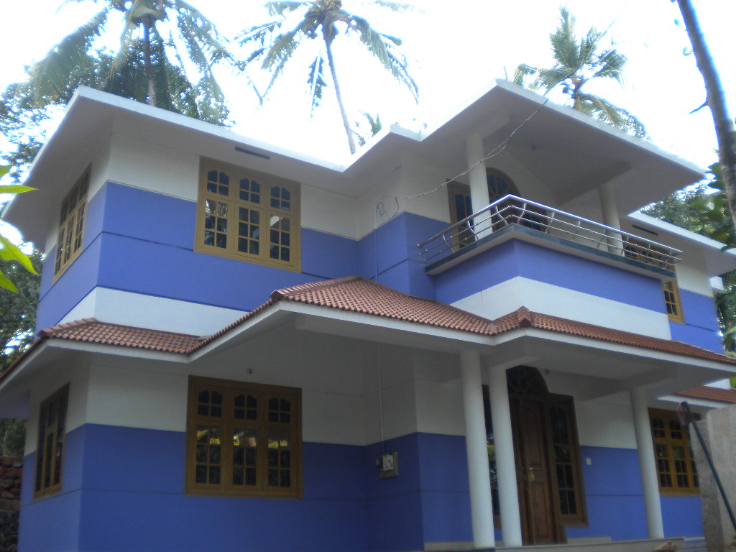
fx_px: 744
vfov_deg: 40.7
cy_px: 276
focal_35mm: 35
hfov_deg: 52.6
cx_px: 368
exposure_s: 1/83.8
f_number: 3.1
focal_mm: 6.3
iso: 119
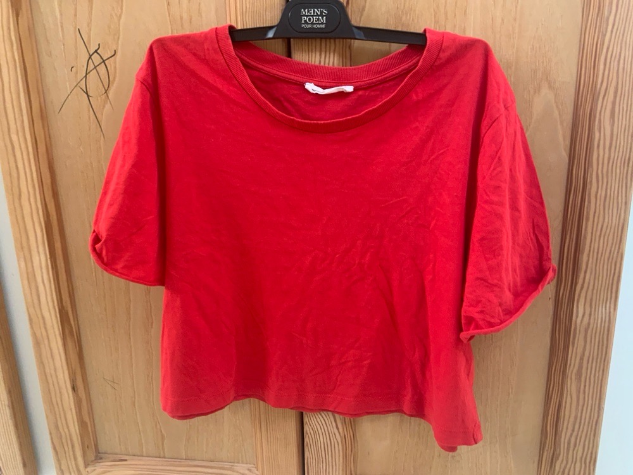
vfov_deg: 48.2
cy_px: 238
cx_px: 316
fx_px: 530
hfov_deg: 61.7
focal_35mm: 29
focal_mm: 3
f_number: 1.8
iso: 125
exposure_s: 1/60
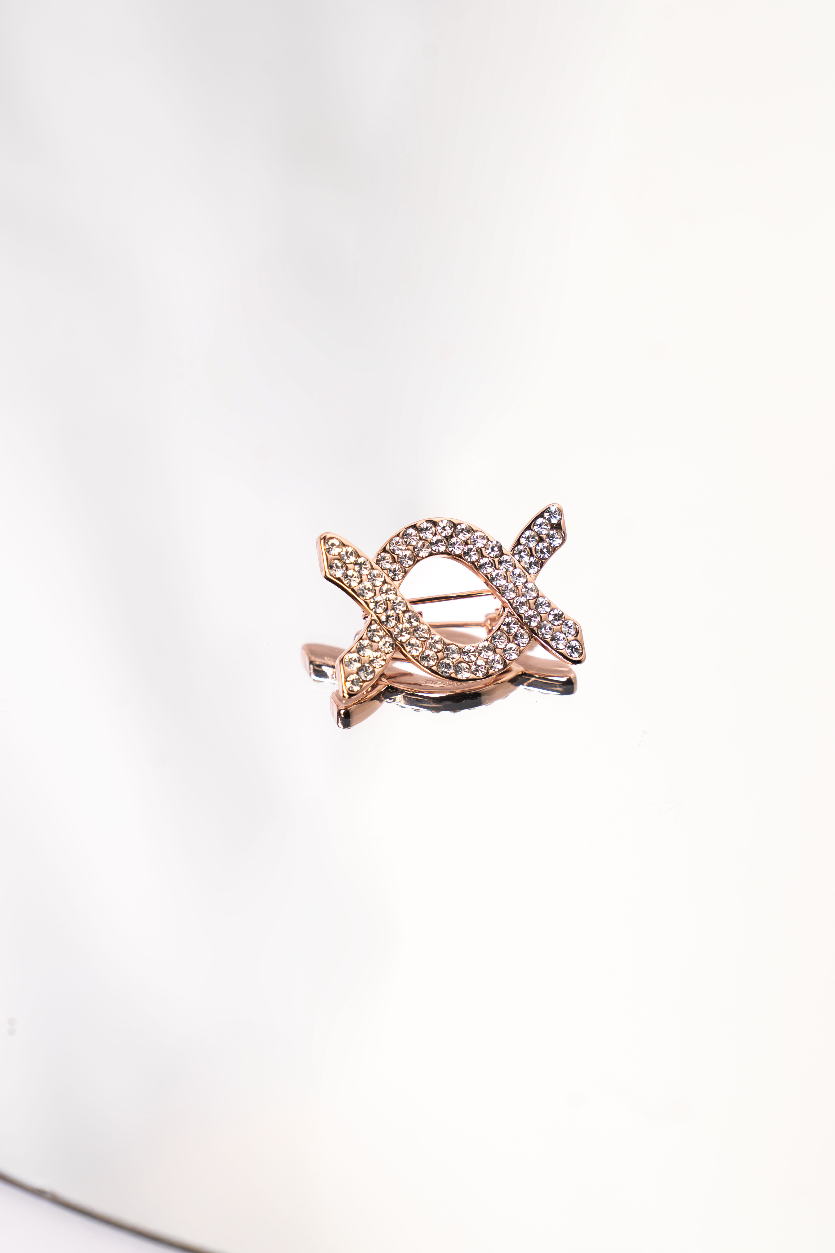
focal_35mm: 82
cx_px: 415
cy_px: 633
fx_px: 2853
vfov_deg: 24.8
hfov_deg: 16.7
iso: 160
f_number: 7.1
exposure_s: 1/125
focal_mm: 70
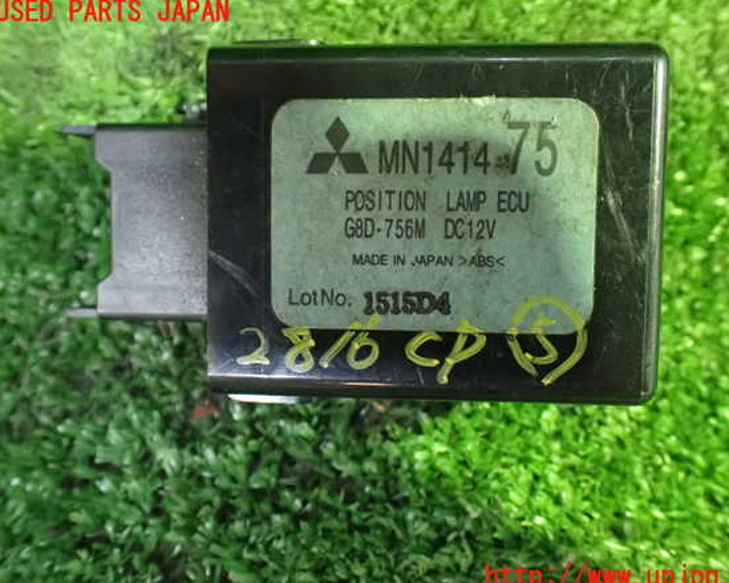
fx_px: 690
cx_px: 386
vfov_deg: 45.8
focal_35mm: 32
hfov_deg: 55.6
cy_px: 295
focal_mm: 5.4
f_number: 2.3
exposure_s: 1/30
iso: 1600
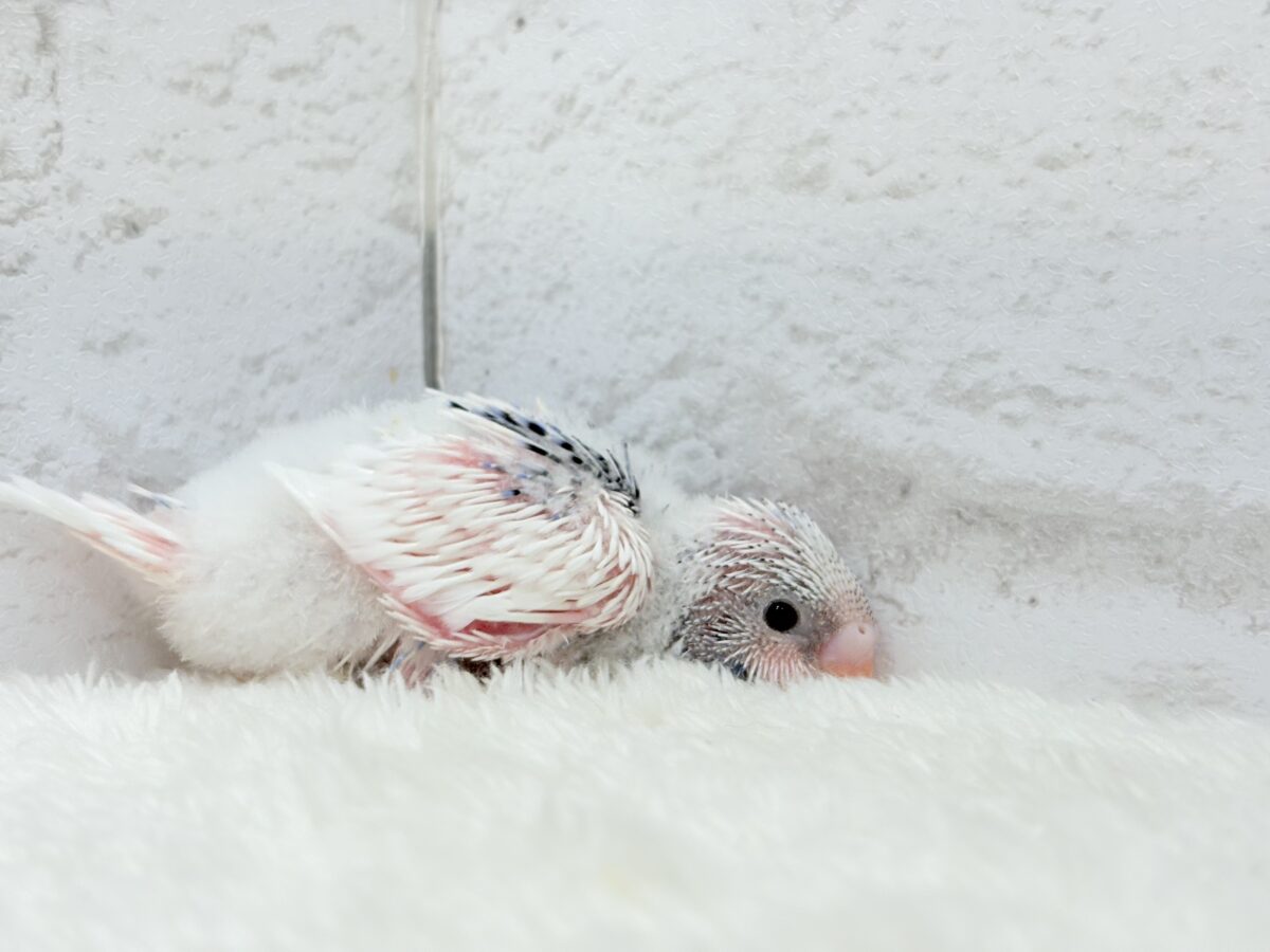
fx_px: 1908
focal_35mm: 52
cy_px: 476
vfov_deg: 28.0
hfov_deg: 36.8
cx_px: 635
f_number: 1.6
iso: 64
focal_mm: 5.96
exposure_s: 1/100
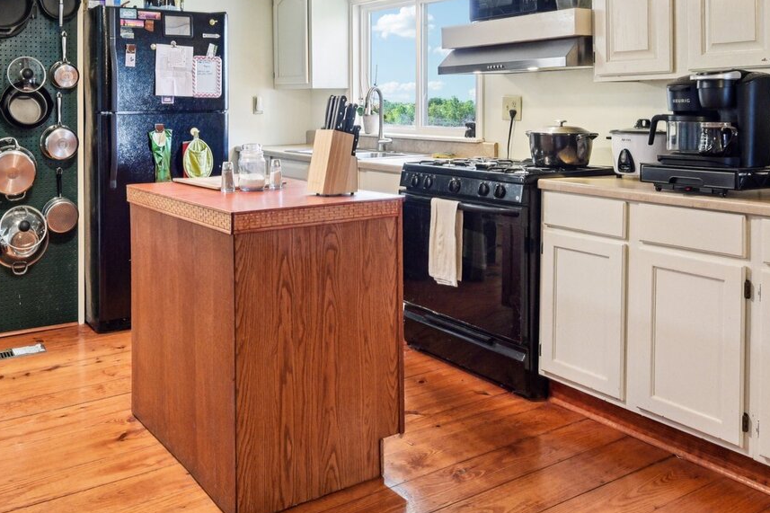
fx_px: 727
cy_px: 104
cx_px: 301
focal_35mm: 34
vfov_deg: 37.5
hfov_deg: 55.3
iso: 3600
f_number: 8
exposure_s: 1/20
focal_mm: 18
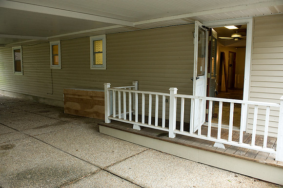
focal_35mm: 28
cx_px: 142
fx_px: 220
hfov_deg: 65.5
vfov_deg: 46.4
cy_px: 94
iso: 1250
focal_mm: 28
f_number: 4
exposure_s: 1/100
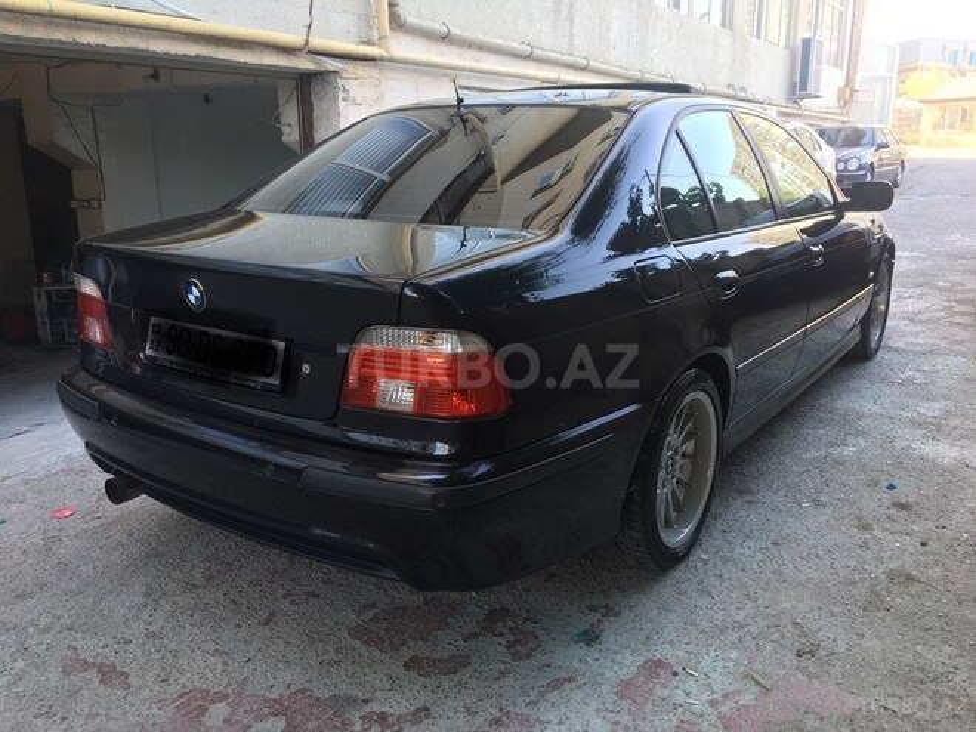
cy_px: 366
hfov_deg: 61.7
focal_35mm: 29
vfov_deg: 48.2
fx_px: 818
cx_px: 488
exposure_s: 1/50
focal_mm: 4.15
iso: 25
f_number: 2.2
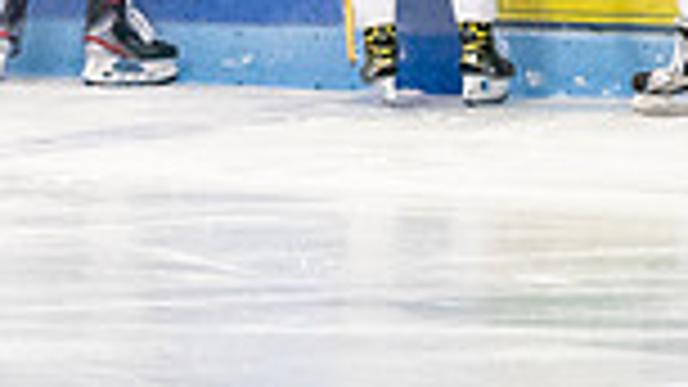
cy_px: -458
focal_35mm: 539
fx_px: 9831
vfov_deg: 2.2
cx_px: 706
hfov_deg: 4.0
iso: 5000
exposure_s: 1/125
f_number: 2.8
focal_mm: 70
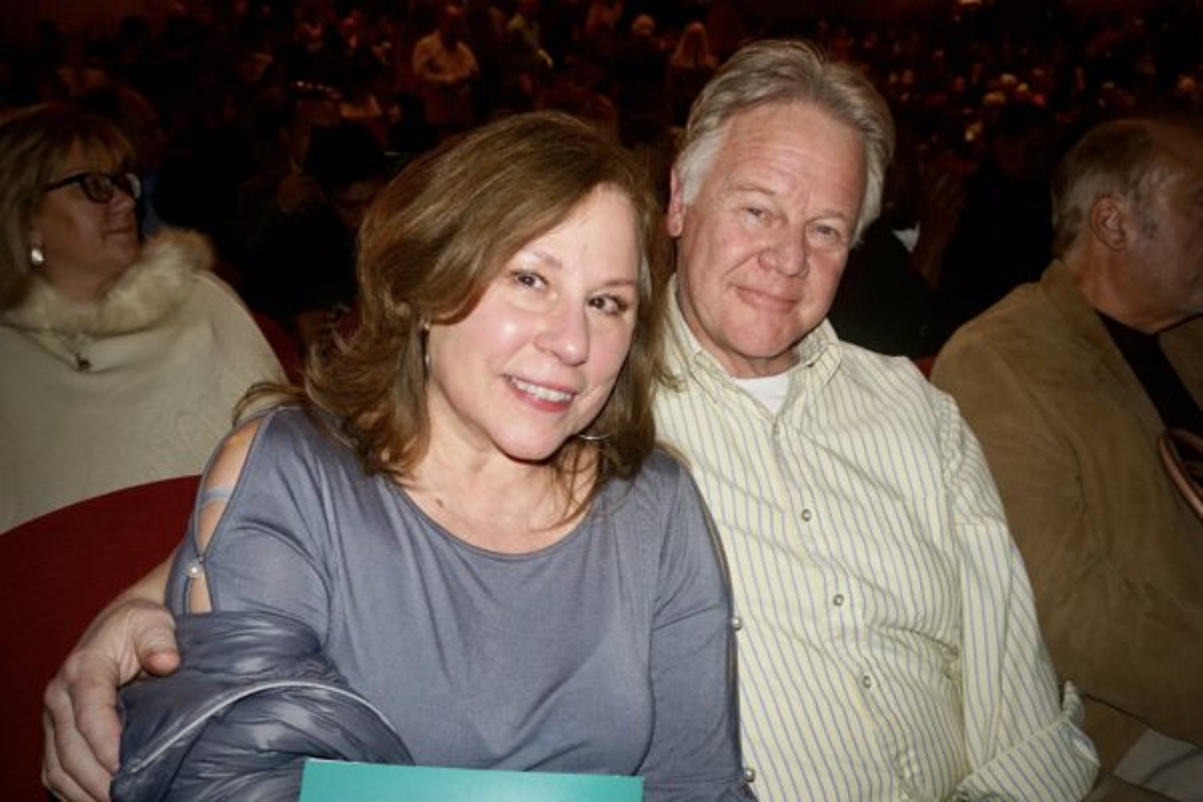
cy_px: 401
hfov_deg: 73.7
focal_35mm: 24
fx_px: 802
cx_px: 602
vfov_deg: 53.1
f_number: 3.5
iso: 640
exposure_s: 1/60
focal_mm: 16
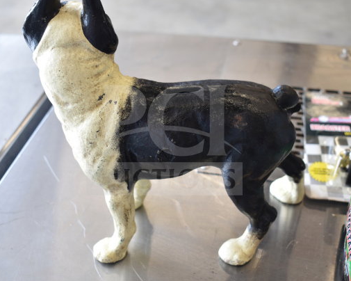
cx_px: 164
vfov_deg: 29.7
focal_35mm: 51
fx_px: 530
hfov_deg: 36.6
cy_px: 140
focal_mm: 30
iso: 320
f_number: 4.2
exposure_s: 1/50
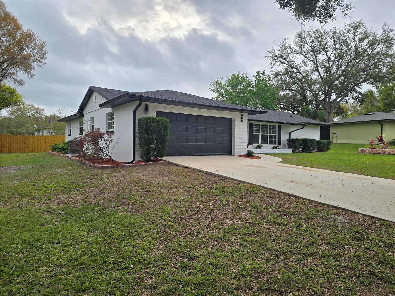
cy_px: 148
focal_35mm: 23
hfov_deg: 73.9
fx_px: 262
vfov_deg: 58.9
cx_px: 198
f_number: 1.7
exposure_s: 1/887
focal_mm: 6.3
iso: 12
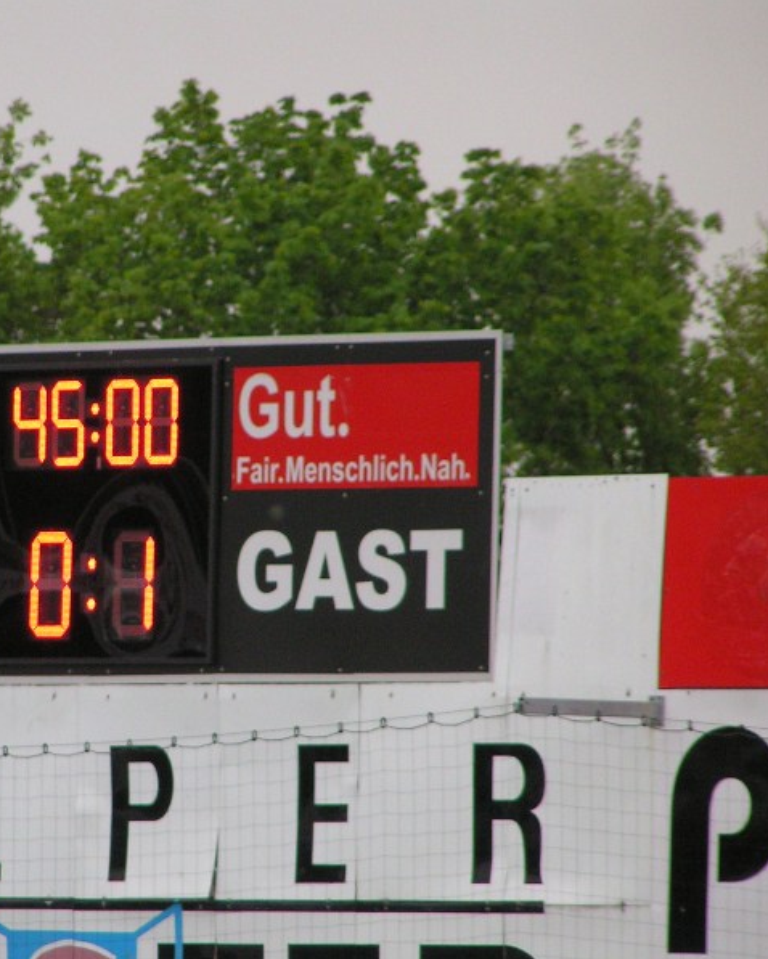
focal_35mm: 497
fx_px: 14114
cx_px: 161
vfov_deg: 3.9
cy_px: 479
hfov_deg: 3.1
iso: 200
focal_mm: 58
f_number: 3.5
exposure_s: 1/250
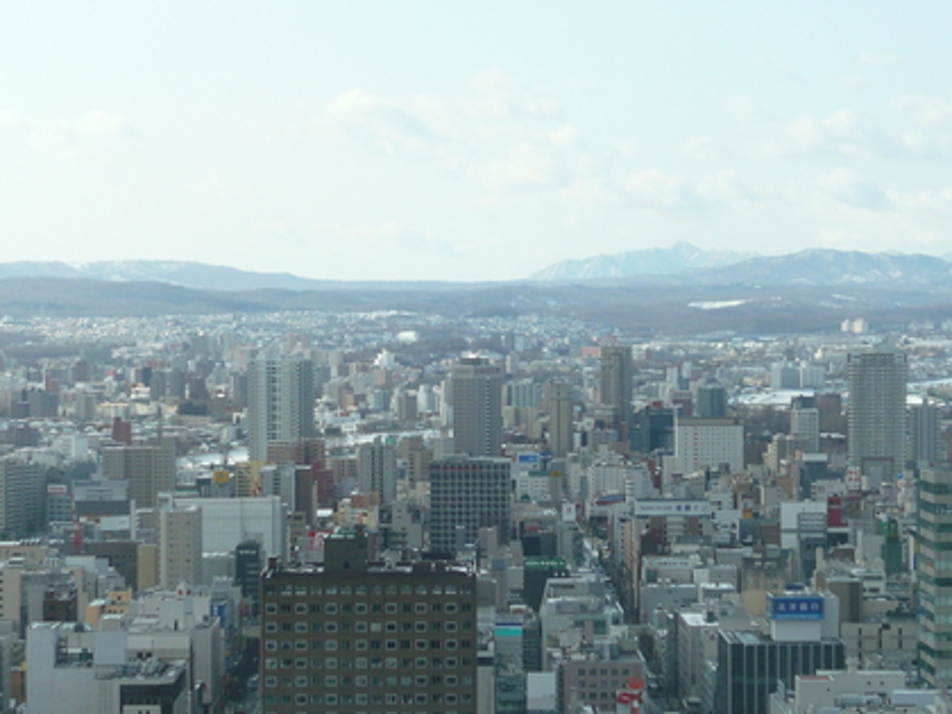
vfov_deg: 13.8
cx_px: 476
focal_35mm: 107
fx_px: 2943
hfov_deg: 18.4
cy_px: 357
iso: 100
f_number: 3.9
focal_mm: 11.1
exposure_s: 1/320
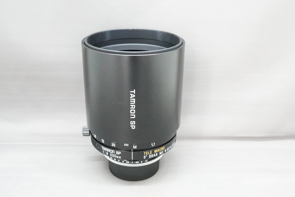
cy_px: 98
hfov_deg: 47.4
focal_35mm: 41
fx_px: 336
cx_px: 148
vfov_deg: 32.6
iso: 5000
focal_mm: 15.28
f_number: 5.6
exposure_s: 1/50
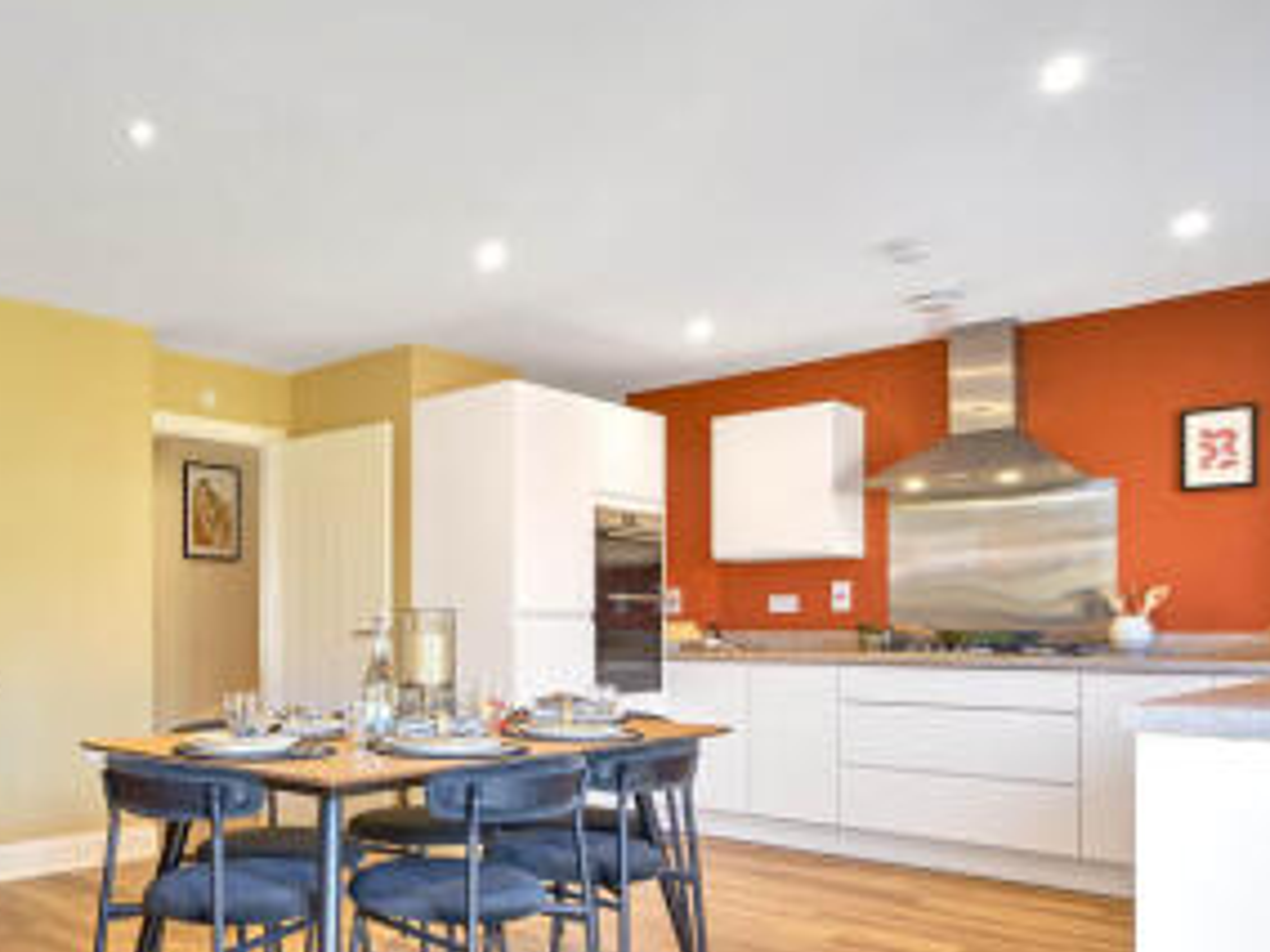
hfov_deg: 57.6
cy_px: 623
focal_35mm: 29
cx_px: 277
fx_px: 1064
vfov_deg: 47.6
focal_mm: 18
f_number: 10
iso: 100
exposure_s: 1/1.59
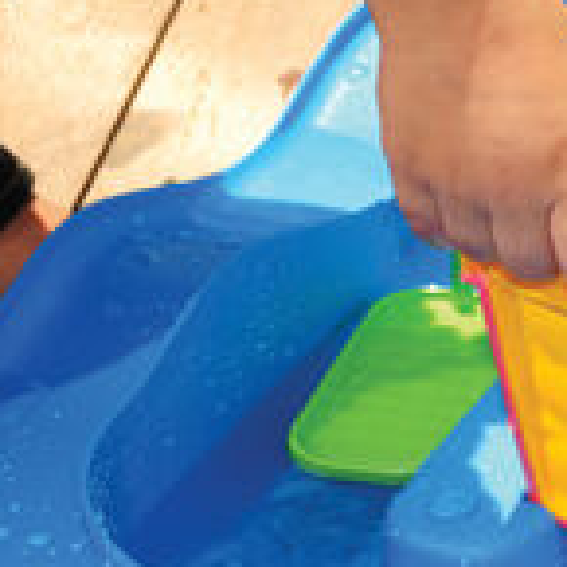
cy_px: 407
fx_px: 3580
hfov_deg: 8.9
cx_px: 680
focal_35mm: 193
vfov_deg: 9.0
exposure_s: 1/80
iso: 100
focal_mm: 55
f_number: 13
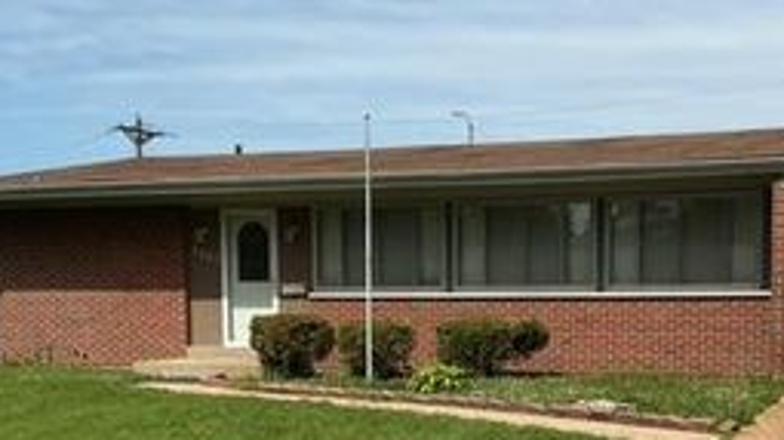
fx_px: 1288
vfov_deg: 18.9
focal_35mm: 62
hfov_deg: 33.3
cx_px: 566
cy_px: 429
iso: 25
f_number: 1.8
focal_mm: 3
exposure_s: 1/2667
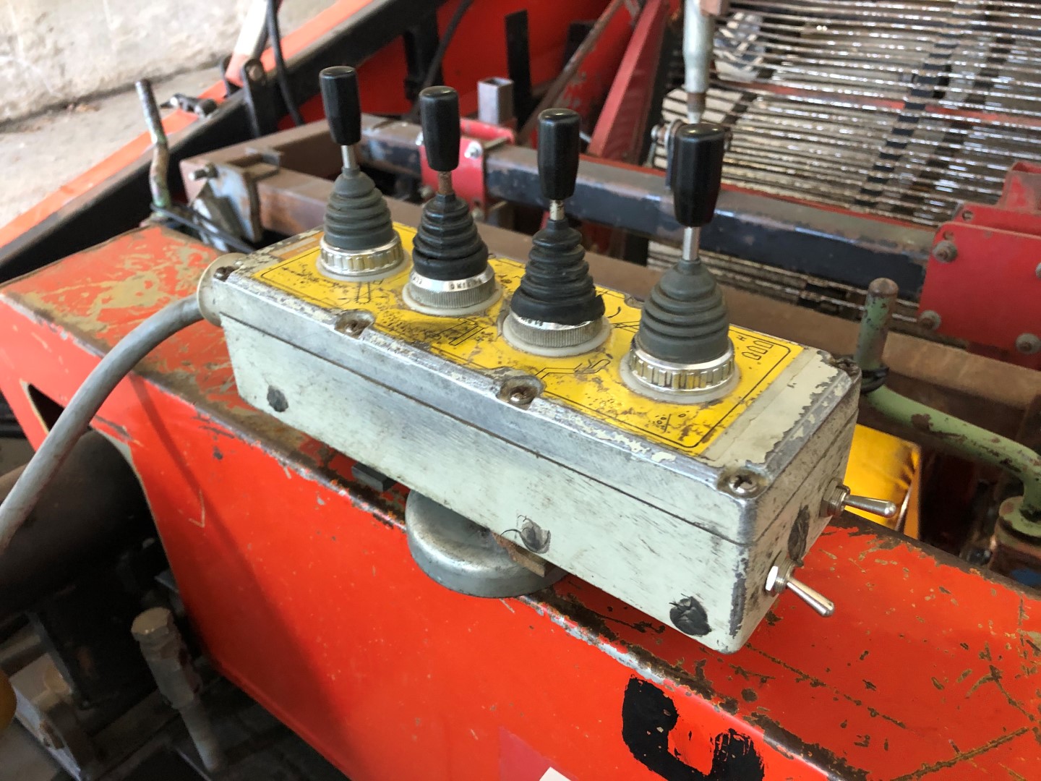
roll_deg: +5.5
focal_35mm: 28
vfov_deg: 49.7
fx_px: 842
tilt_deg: -32.4
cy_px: 390
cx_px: 520
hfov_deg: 63.4
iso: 100
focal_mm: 4
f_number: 1.8
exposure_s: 1/17
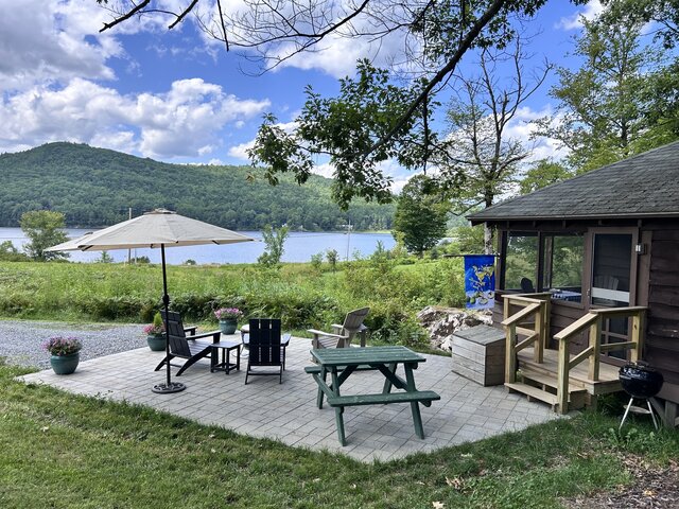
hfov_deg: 67.3
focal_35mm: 26
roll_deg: -1.2
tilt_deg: -3.1
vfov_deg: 53.1
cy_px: 254
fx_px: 510
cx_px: 340
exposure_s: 1/2008
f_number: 1.5
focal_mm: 5.7
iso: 50
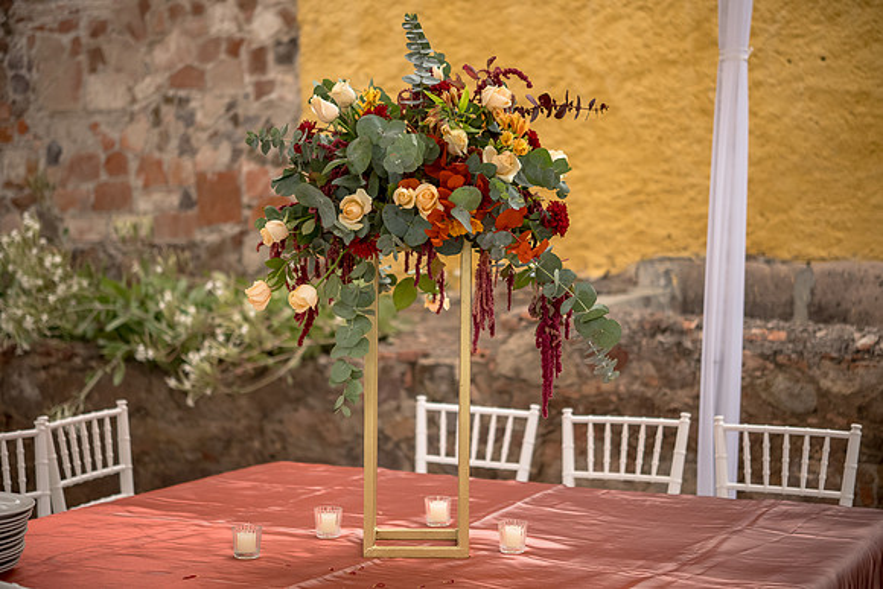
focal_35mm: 63
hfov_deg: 31.9
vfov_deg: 21.6
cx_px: 442
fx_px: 1543
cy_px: 294
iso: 100
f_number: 3.2
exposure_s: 1/200
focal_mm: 60
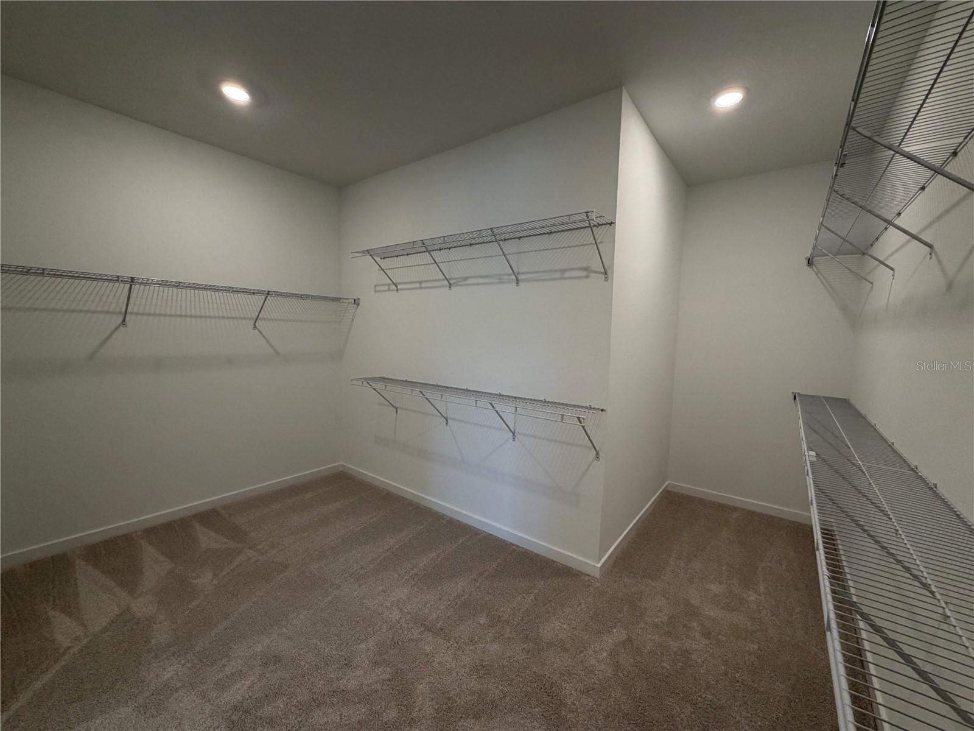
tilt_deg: -6.6
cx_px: 487
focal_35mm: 14
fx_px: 394
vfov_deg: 85.7
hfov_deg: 102.1
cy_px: 366
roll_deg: -0.7
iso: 250
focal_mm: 2.22
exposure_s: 1/120
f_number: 2.2
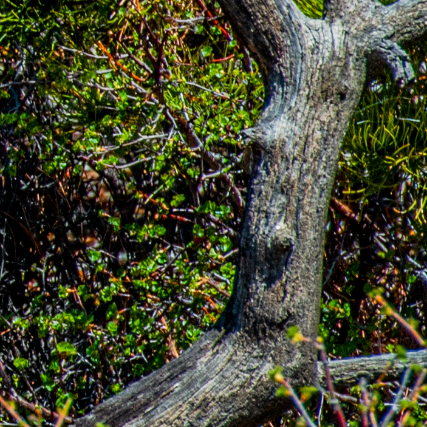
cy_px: -196
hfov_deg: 1.0
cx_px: -1135
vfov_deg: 1.0
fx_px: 24827
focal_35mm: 1779
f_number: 11
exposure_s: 1/200
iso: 400
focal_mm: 200
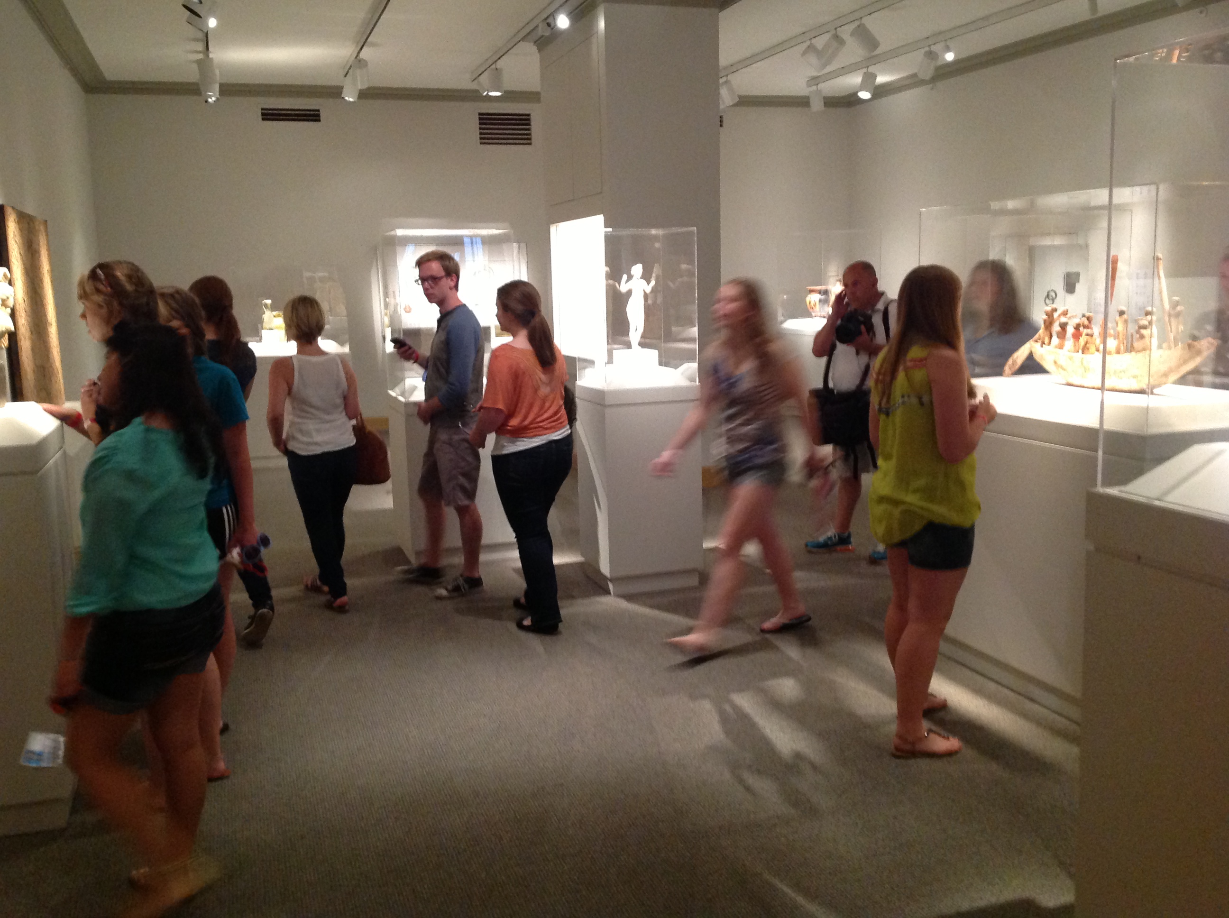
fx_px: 1241
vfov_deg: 40.6
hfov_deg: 52.7
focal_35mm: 35
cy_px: 459
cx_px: 614
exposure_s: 1/15
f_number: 2.4
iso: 400
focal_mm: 4.28
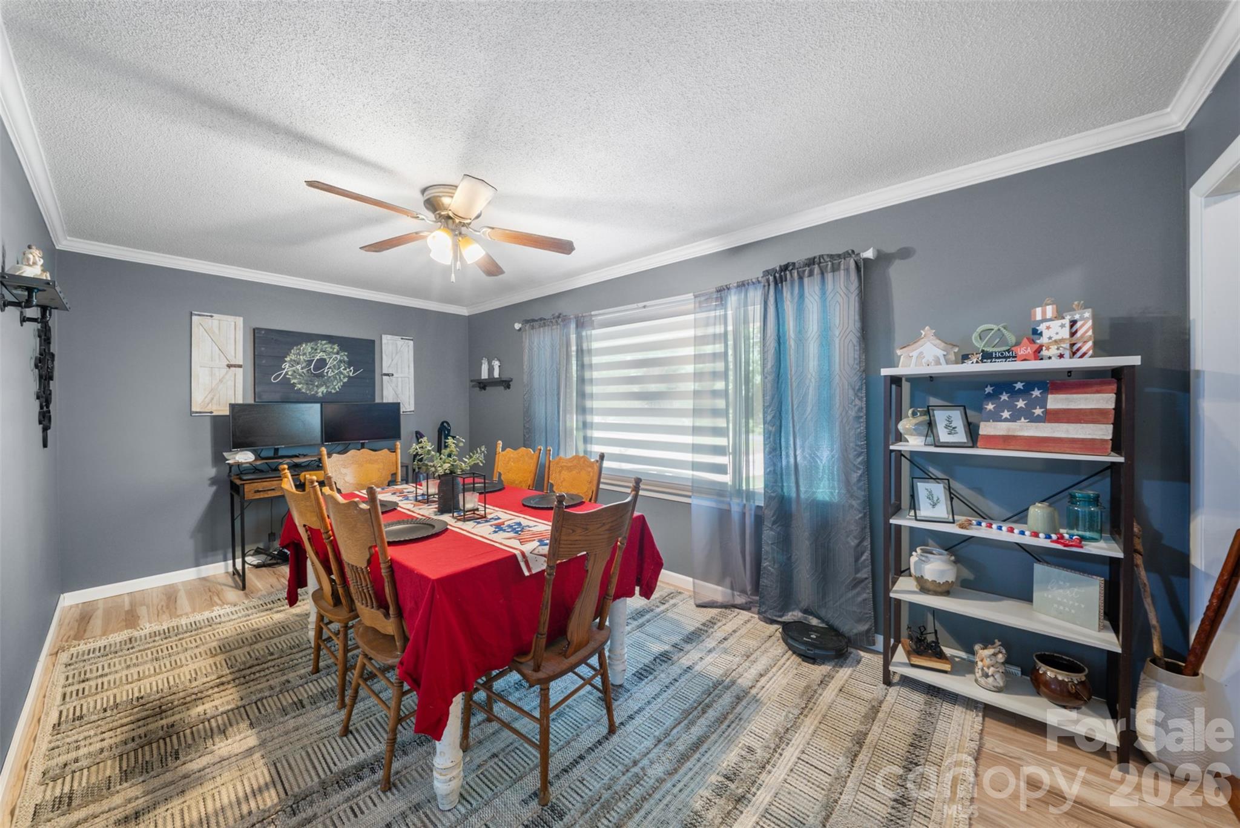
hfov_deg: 112.6
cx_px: 620
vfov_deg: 90.1
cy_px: 414
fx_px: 413
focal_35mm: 12
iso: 250
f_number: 9
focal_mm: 12
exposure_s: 1/8
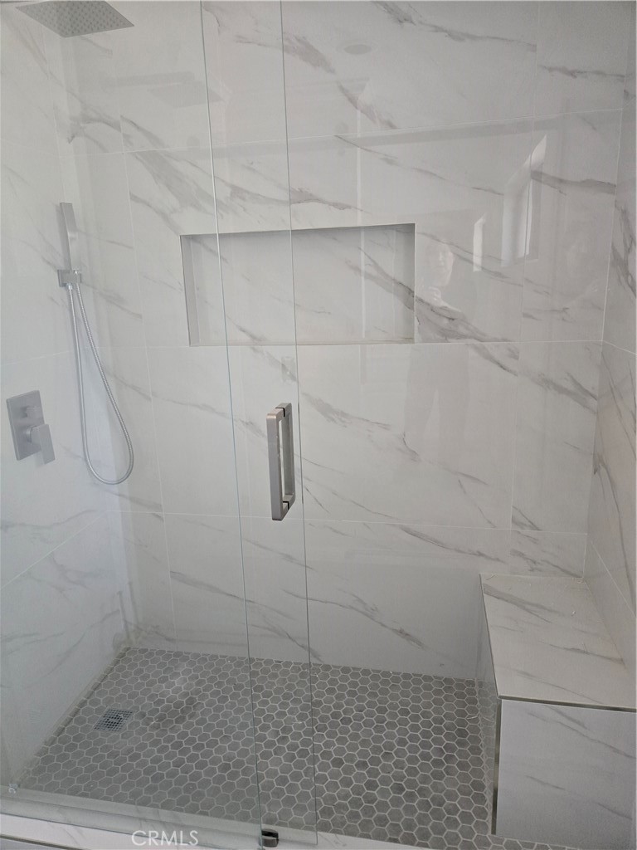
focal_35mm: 23
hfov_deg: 58.9
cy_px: 425
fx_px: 564
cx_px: 318
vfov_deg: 73.9
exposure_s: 1/120
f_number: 1.8
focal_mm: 5.4
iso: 800
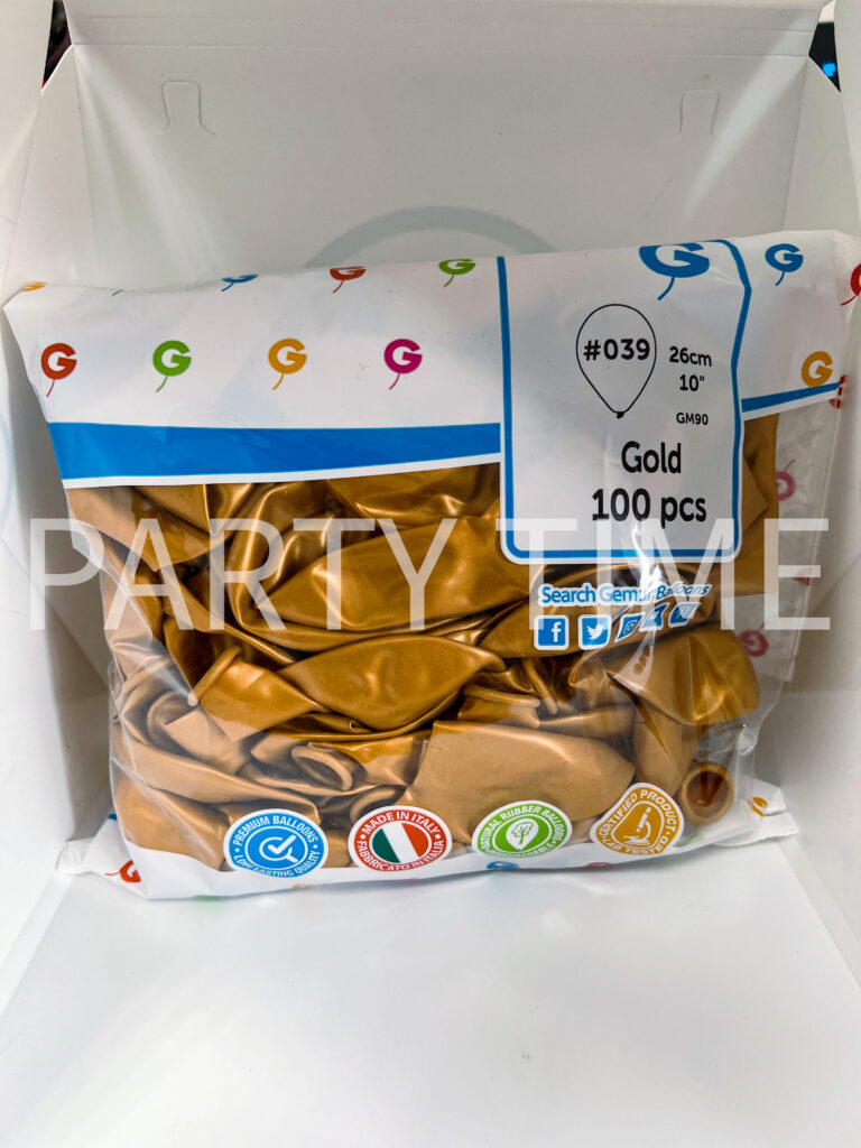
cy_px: 574
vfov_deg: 67.3
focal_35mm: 26
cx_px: 430
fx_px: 862
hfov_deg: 53.1
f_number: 1.5
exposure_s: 1/100
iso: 100
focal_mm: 5.7
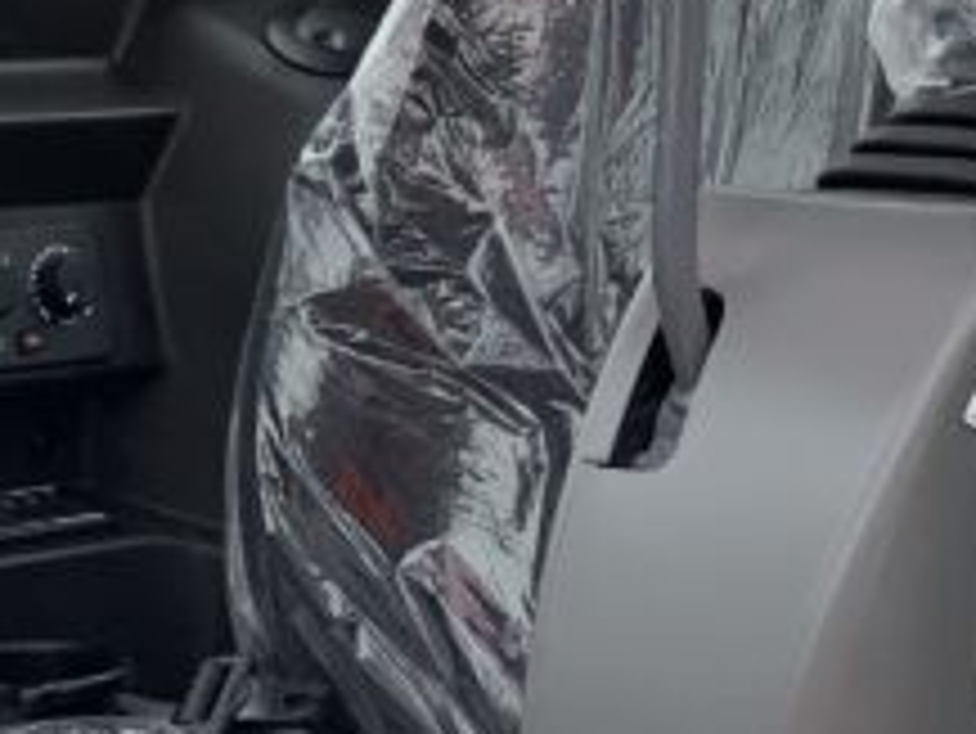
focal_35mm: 137
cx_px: 643
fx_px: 3865
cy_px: 257
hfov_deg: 14.4
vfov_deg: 10.8
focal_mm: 3
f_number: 1.8
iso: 16
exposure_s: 1/269
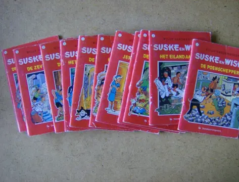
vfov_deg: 40.0
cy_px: 91
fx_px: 250
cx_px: 120
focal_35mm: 36
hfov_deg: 51.1
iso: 200
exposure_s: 1/17.9
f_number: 2.8
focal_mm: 6
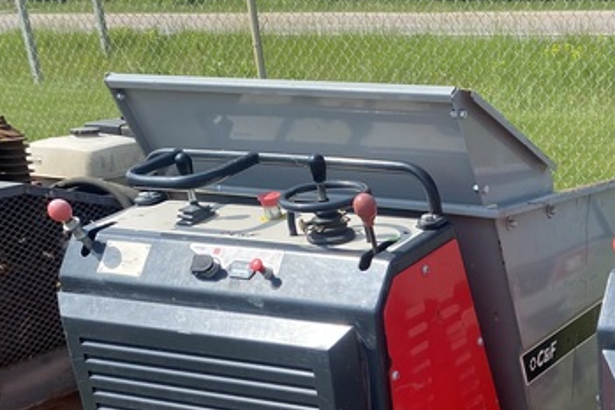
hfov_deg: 30.5
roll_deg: +3.6
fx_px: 1060
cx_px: 590
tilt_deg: -24.6
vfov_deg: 20.6
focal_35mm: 62
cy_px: 477
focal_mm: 4.25
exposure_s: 1/1093
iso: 32
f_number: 1.8
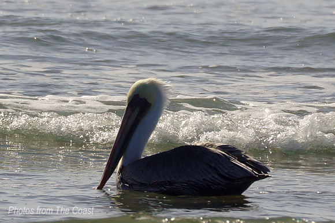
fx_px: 4185
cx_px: 168
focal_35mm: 450
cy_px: 112
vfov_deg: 3.1
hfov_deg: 4.6
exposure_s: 1/640
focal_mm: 300
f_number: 9
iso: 100
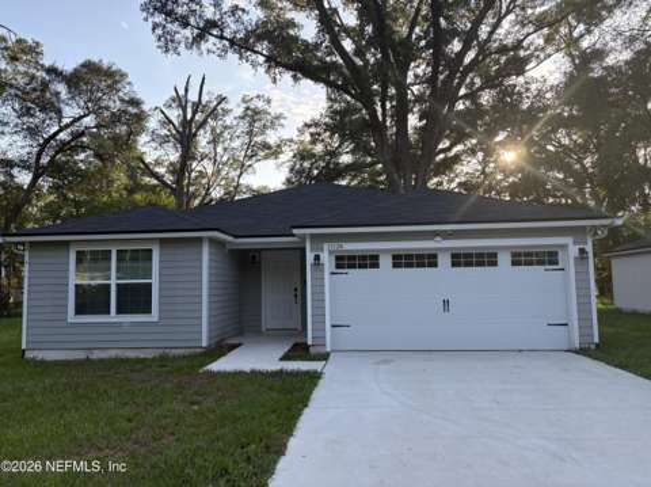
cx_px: 326
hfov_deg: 67.4
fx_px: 488
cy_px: 244
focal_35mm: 26
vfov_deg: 53.0
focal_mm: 5.96
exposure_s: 1/701
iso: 64
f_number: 1.6
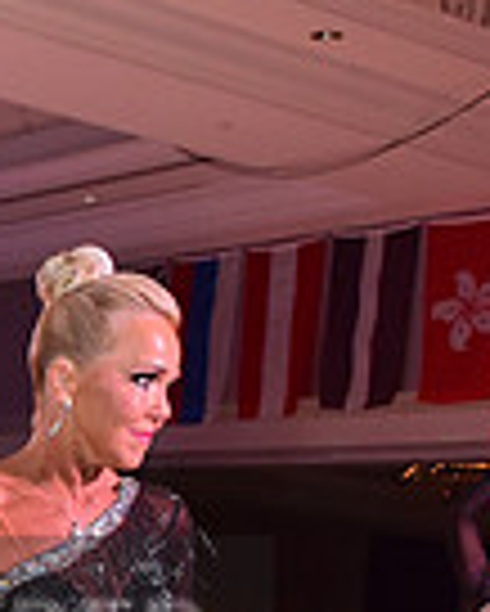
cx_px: -344
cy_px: 688
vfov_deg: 15.6
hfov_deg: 12.0
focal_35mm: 120
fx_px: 2173
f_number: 6.3
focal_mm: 30
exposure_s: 1/320
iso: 2500
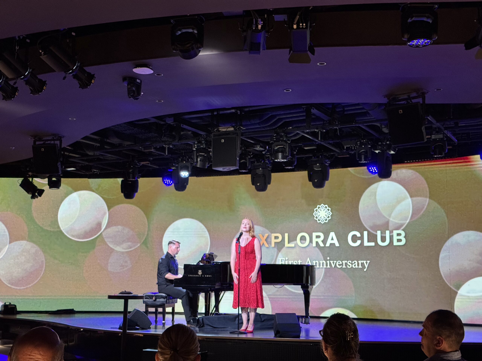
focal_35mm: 48
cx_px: 241
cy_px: 180
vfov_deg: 30.3
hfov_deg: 39.7
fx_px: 668
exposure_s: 1/40
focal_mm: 6.76
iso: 400
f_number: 1.78
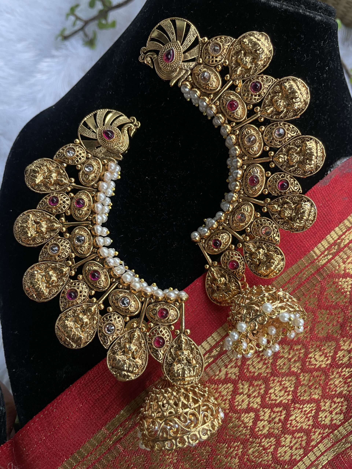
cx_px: 176
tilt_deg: -68.4
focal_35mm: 26
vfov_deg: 67.3
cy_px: 234
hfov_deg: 53.1
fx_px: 353
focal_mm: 4.2
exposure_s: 1/88
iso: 125
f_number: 1.6
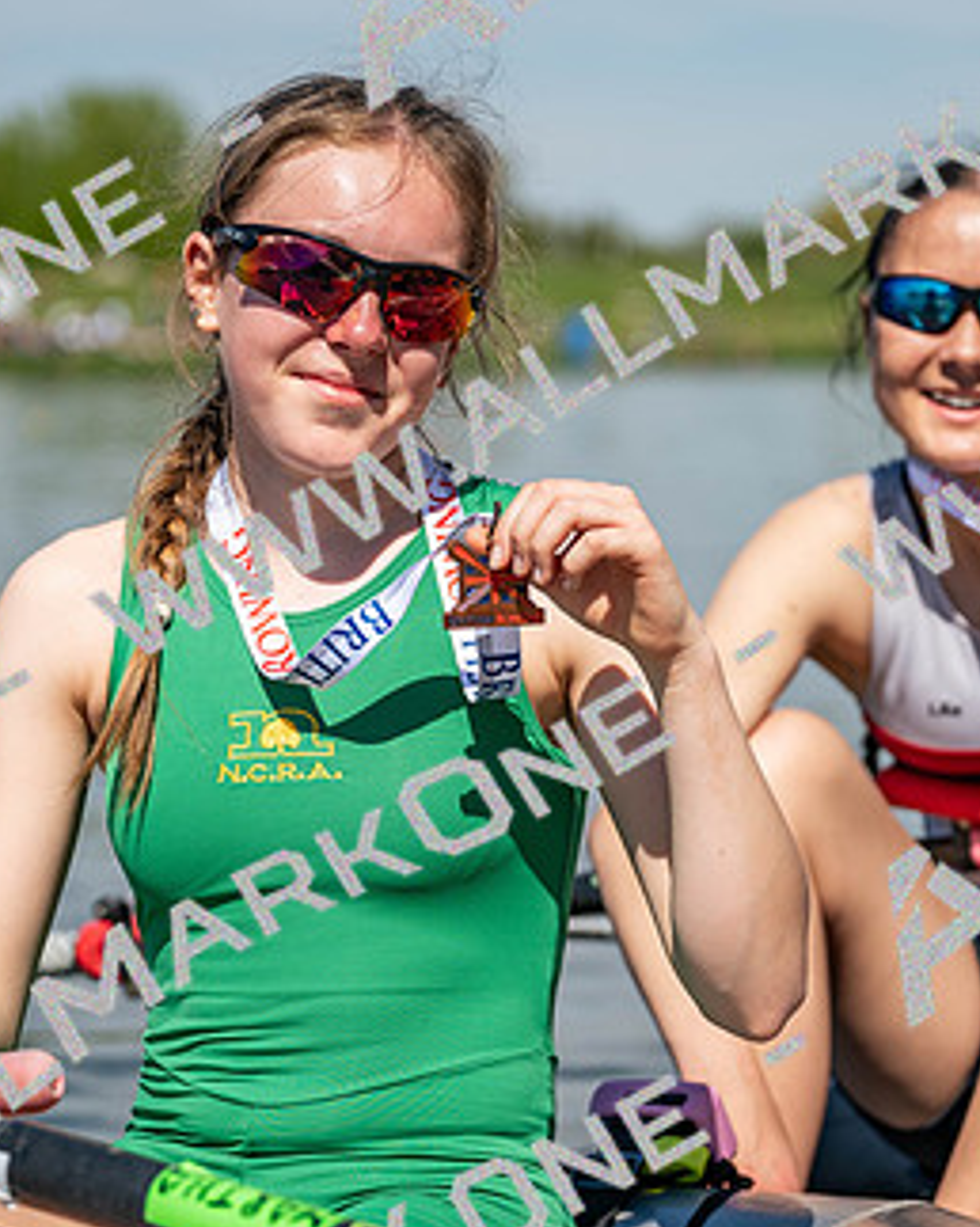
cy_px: 667
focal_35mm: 118
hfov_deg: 13.1
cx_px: 562
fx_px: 4282
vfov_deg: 16.3
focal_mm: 70
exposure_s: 1/2000
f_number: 2.8
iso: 64
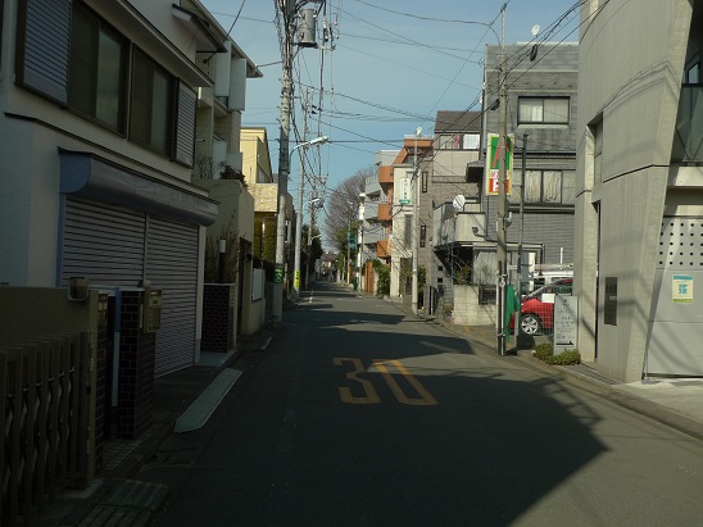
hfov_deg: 50.1
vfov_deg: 38.7
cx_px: 352
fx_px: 751
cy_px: 264
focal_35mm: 37
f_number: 2.8
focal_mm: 7.9
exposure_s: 1/2000
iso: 80
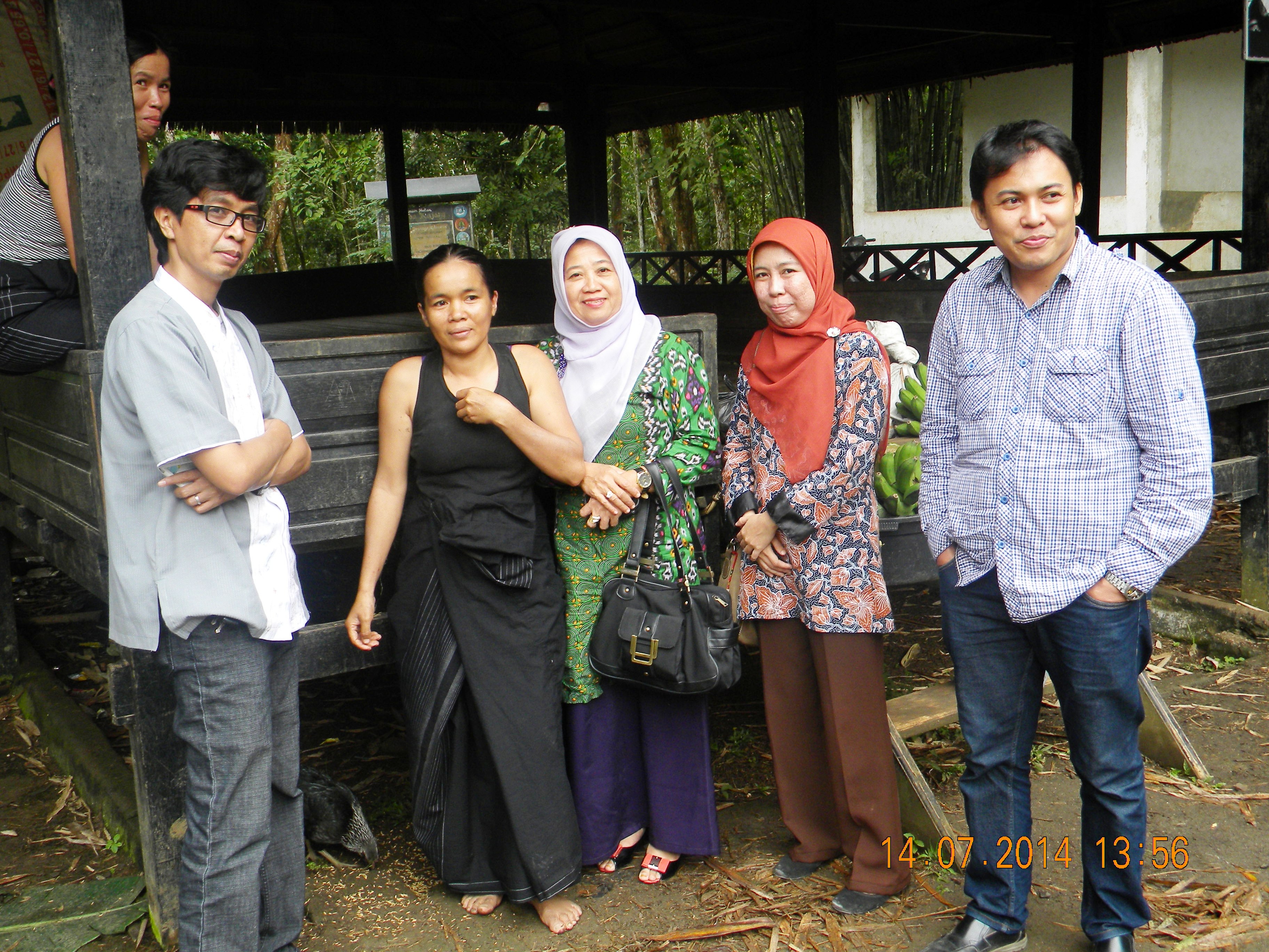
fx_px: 1320
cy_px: 476
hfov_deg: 51.4
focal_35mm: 36
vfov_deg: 39.7
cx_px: 634
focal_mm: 6.4
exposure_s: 1/59.7
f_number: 3.7
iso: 110
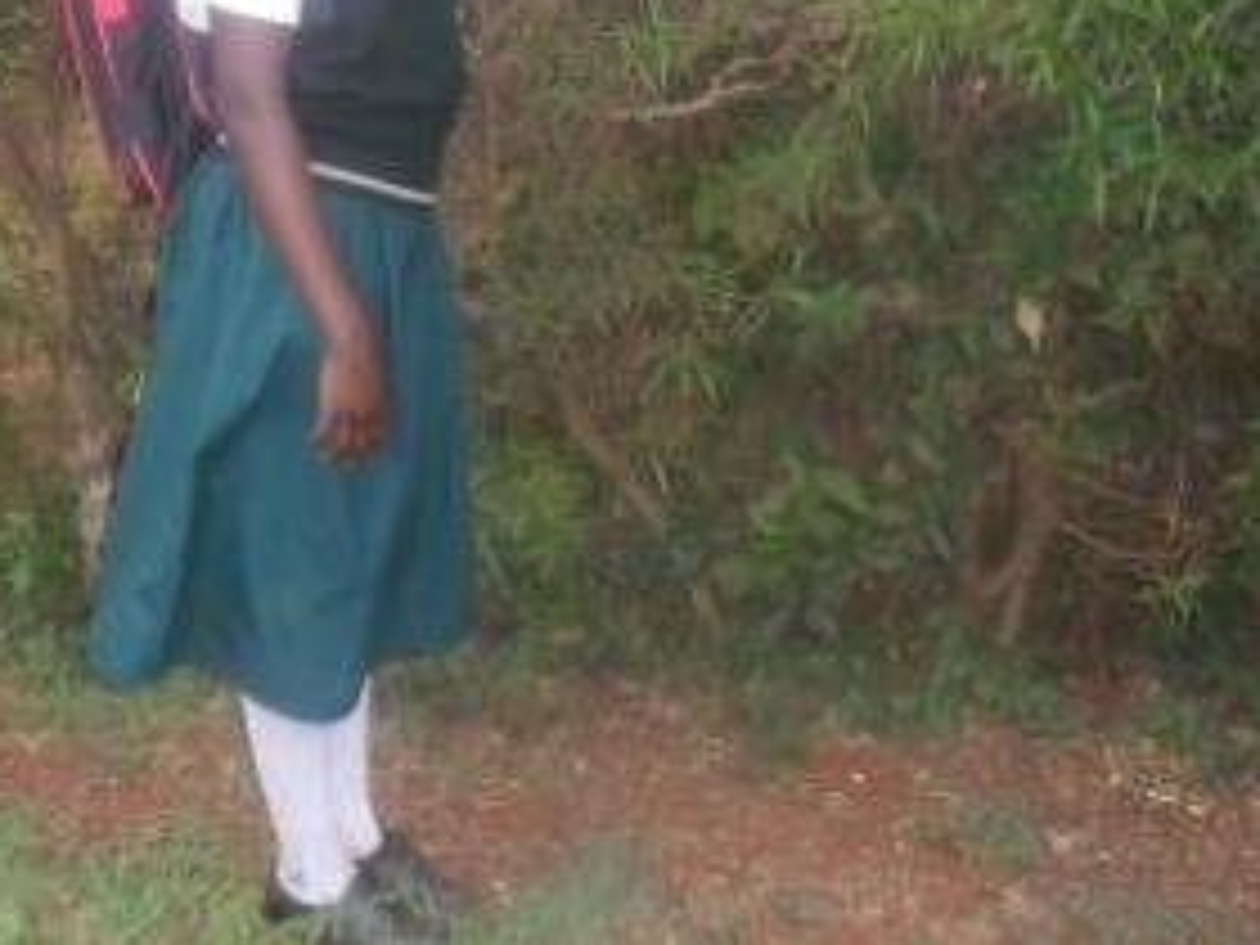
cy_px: 302
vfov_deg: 25.9
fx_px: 2038
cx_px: 410
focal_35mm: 56
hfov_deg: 34.0
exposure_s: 1/45
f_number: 3.2
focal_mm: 6.3
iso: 240
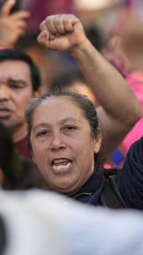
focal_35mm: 164
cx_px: 69
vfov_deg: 13.1
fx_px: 1108
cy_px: 114
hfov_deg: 7.4
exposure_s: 1/4000
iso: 320
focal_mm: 85
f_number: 1.4
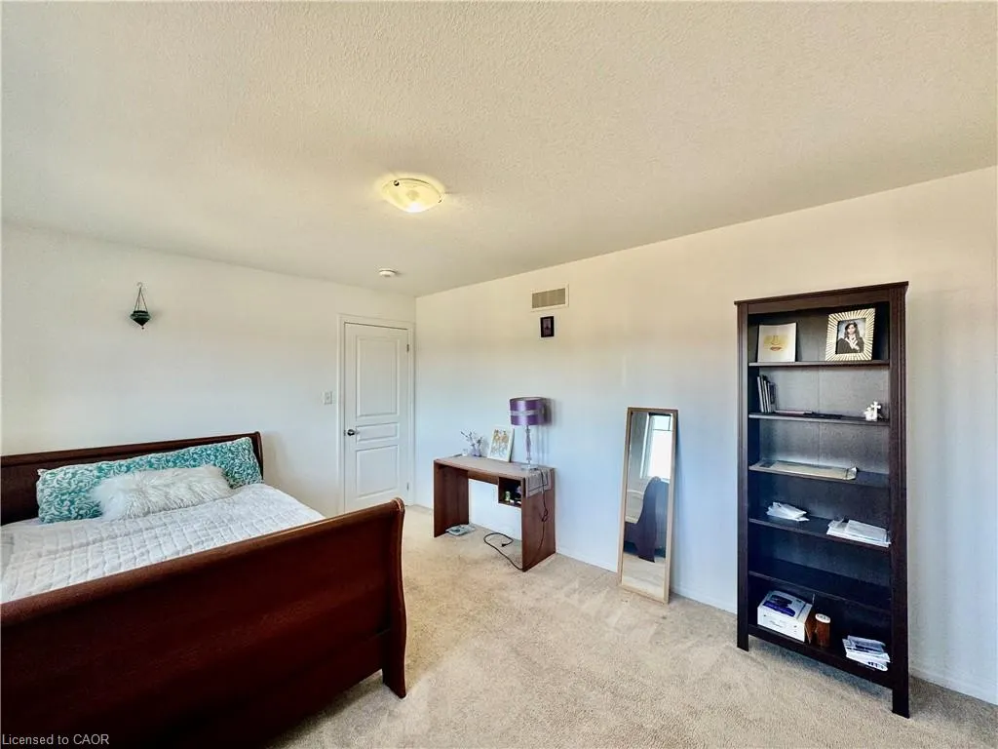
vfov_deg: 85.7
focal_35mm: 14
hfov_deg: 102.1
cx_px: 499
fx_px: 404
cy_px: 374
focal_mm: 2.22
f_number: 2.2
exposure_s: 1/120
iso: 125
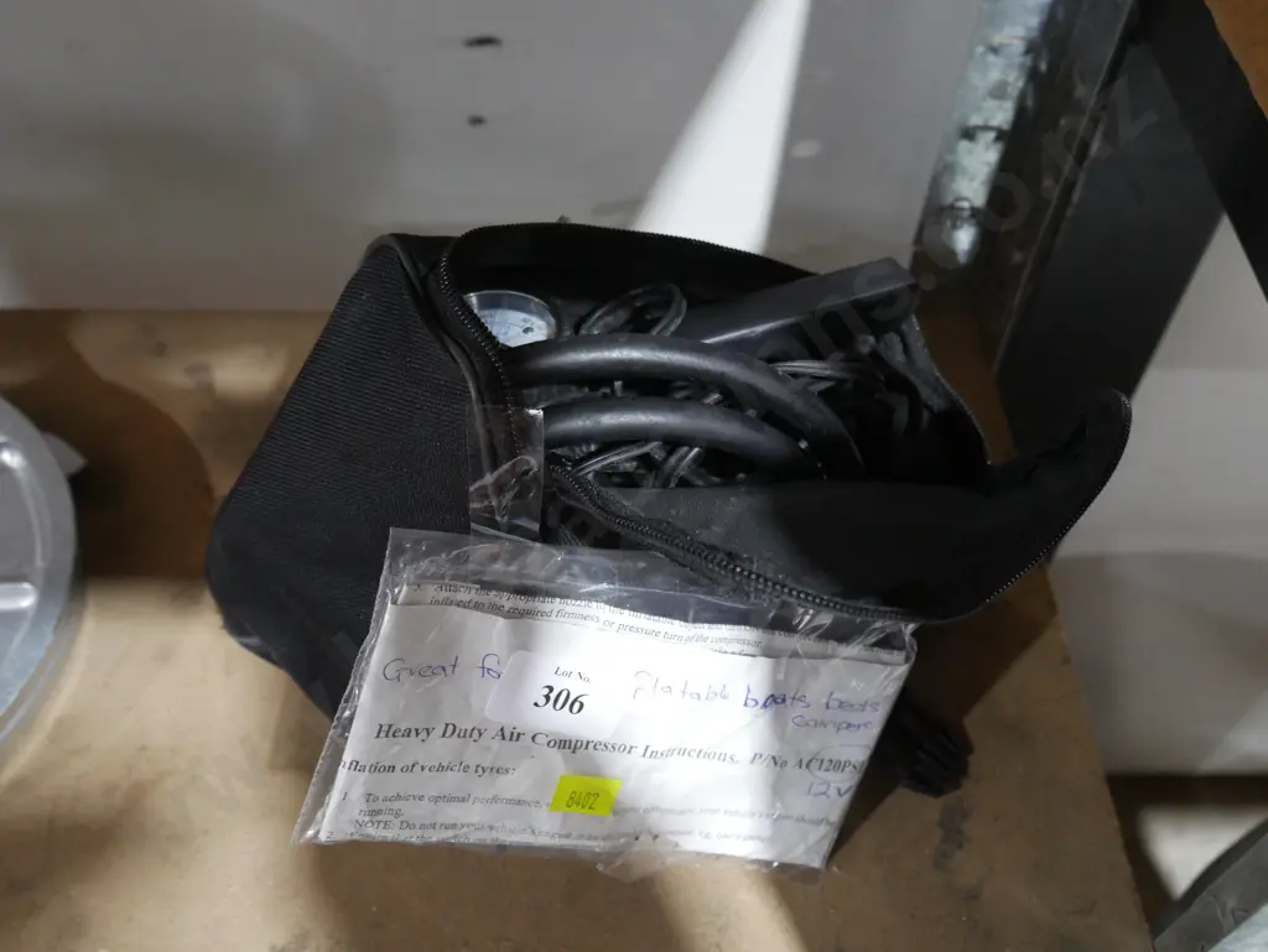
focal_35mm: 34
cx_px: 634
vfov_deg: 41.8
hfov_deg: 53.9
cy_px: 476
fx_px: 1246
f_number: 4
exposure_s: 1/60
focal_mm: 17
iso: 2000
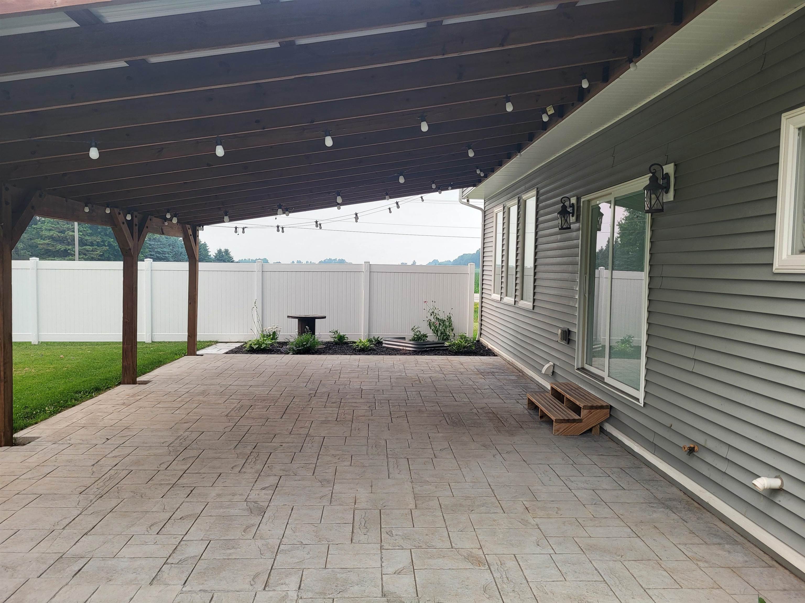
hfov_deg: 67.3
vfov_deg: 53.1
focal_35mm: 26
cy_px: 302
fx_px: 605
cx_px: 402
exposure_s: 1/400
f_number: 1.8
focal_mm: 5.4
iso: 40
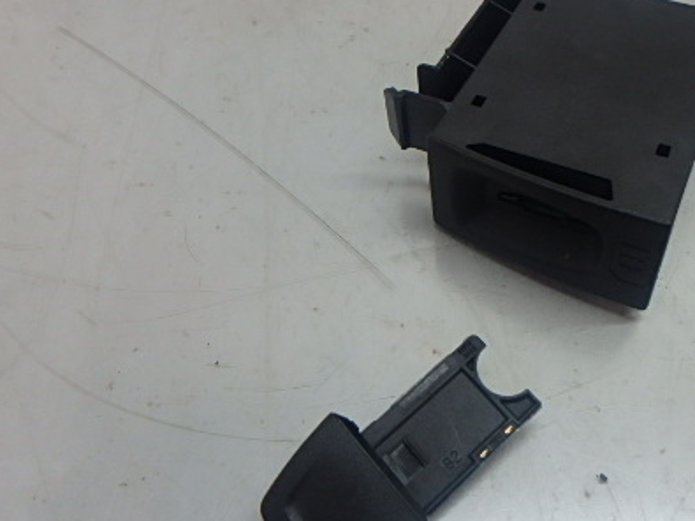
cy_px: 232
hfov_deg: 52.8
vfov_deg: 41.7
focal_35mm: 34
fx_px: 682
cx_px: 468
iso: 200
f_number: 3.5
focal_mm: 3.7
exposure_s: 1/60
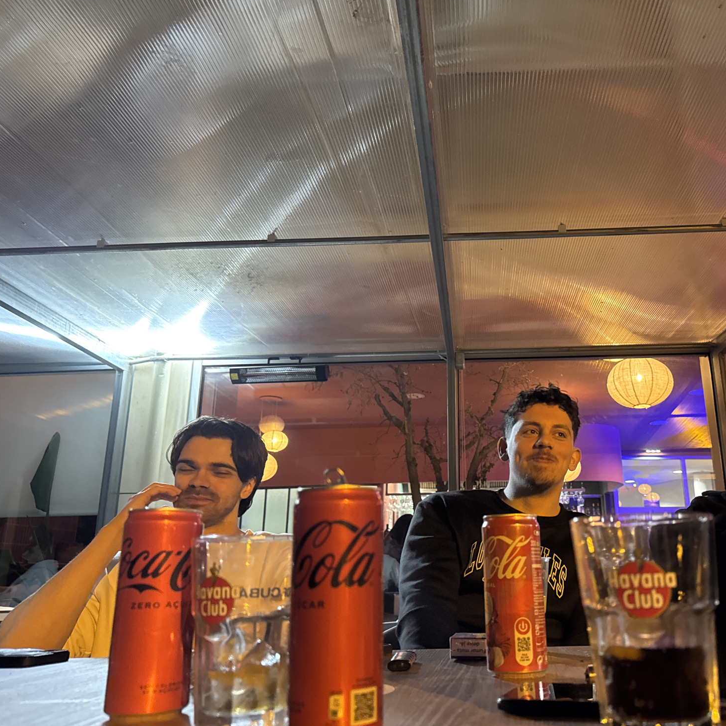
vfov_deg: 55.6
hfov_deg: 54.9
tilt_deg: +16.3
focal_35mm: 29
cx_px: 462
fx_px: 688
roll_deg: +0.7
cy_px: 365
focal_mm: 6.76
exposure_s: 1/33
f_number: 1.78
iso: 1000
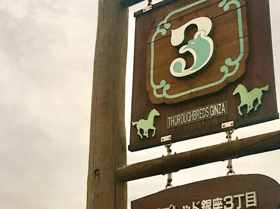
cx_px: 147
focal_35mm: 50
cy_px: 165
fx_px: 404
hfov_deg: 38.2
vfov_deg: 28.5
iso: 40
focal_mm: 4.15
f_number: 2.2
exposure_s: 1/30
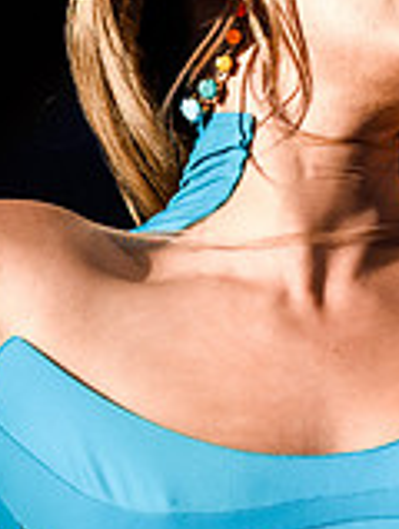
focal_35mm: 941
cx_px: 245
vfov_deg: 2.1
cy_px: -92
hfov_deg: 1.6
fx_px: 14404
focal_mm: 200
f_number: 5
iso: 1000
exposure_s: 1/2500
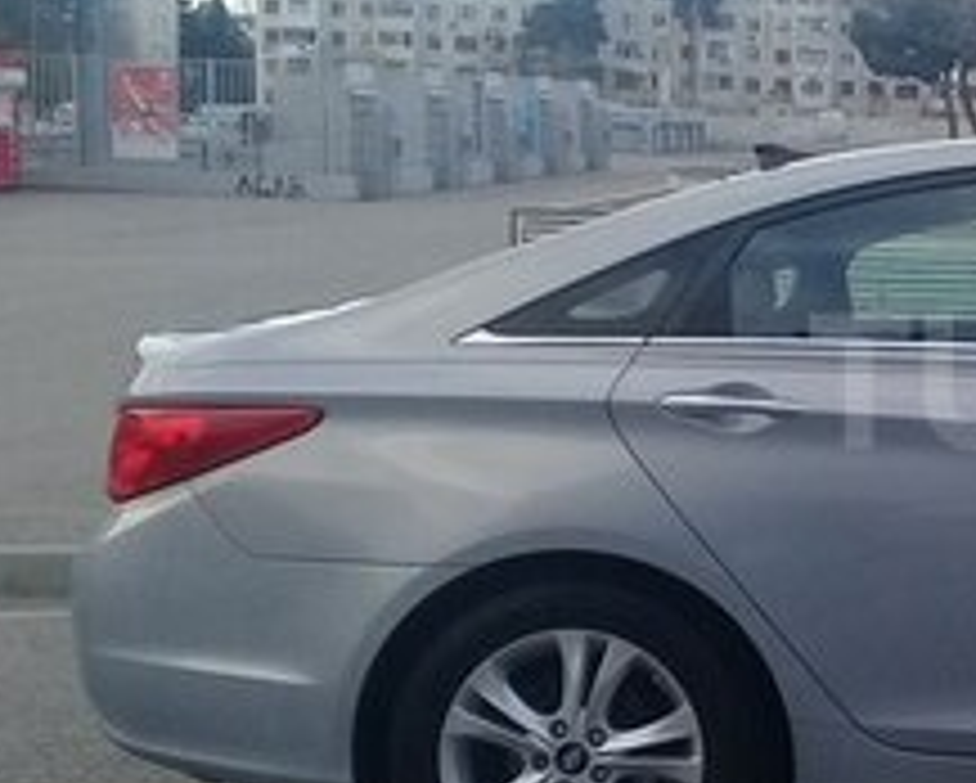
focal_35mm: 92
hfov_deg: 19.2
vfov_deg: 16.7
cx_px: 1268
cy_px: 380
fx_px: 2660
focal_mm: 3.3
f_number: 2.2
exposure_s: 1/185
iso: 50
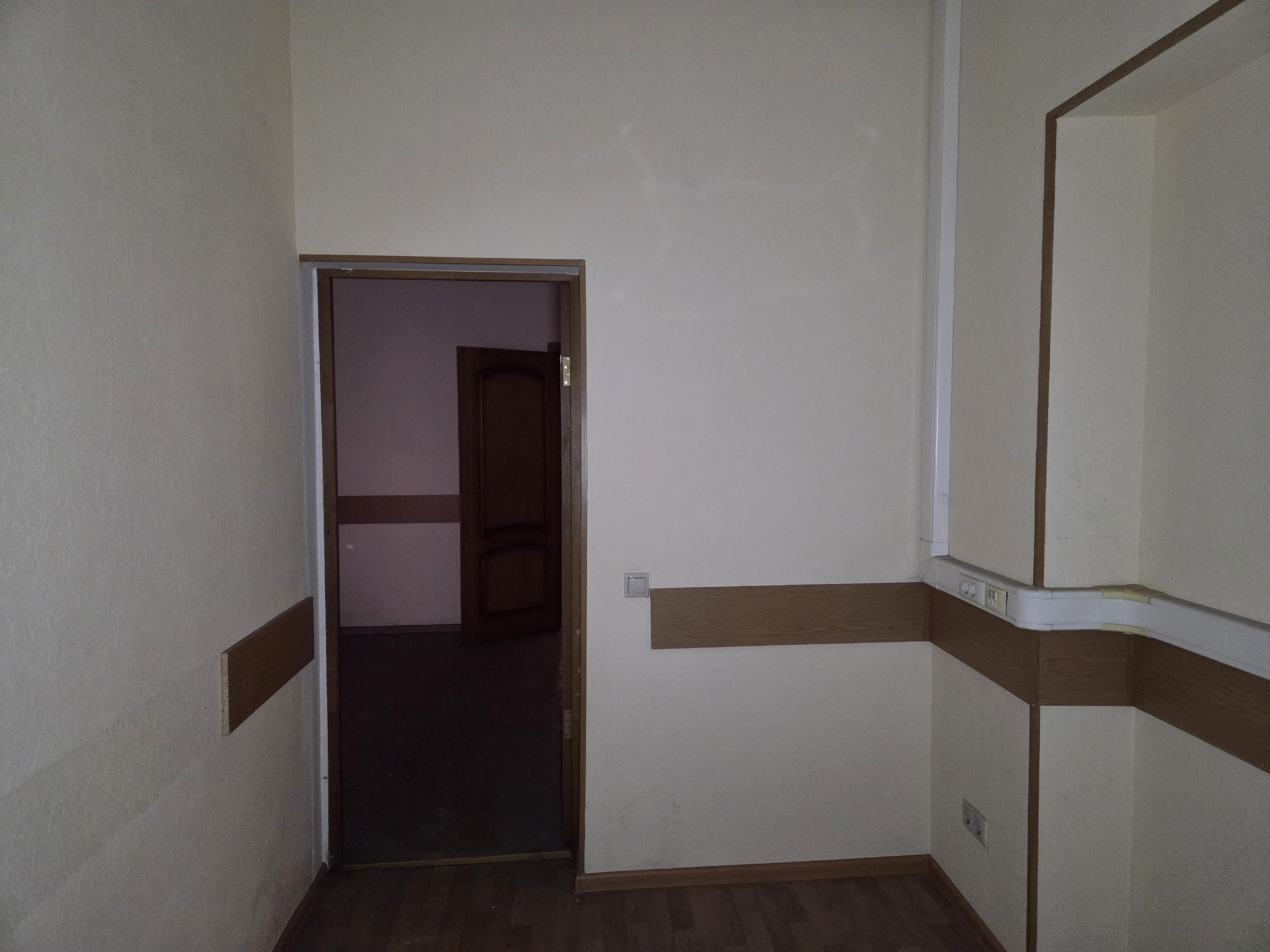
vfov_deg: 58.9
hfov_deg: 73.9
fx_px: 844
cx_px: 635
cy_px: 476
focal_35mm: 23
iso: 1250
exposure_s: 1/50
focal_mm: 5.4
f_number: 1.8
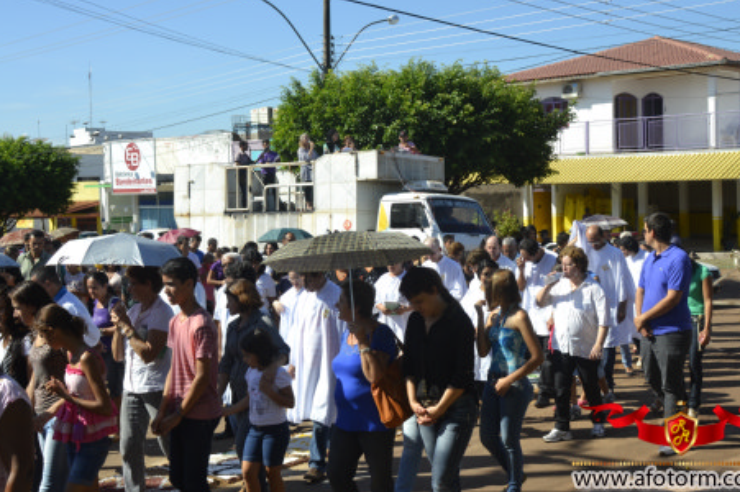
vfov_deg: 26.2
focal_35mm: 52
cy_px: 240
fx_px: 1059
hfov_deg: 38.5
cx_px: 400
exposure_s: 1/250
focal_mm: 31
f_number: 8
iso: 100
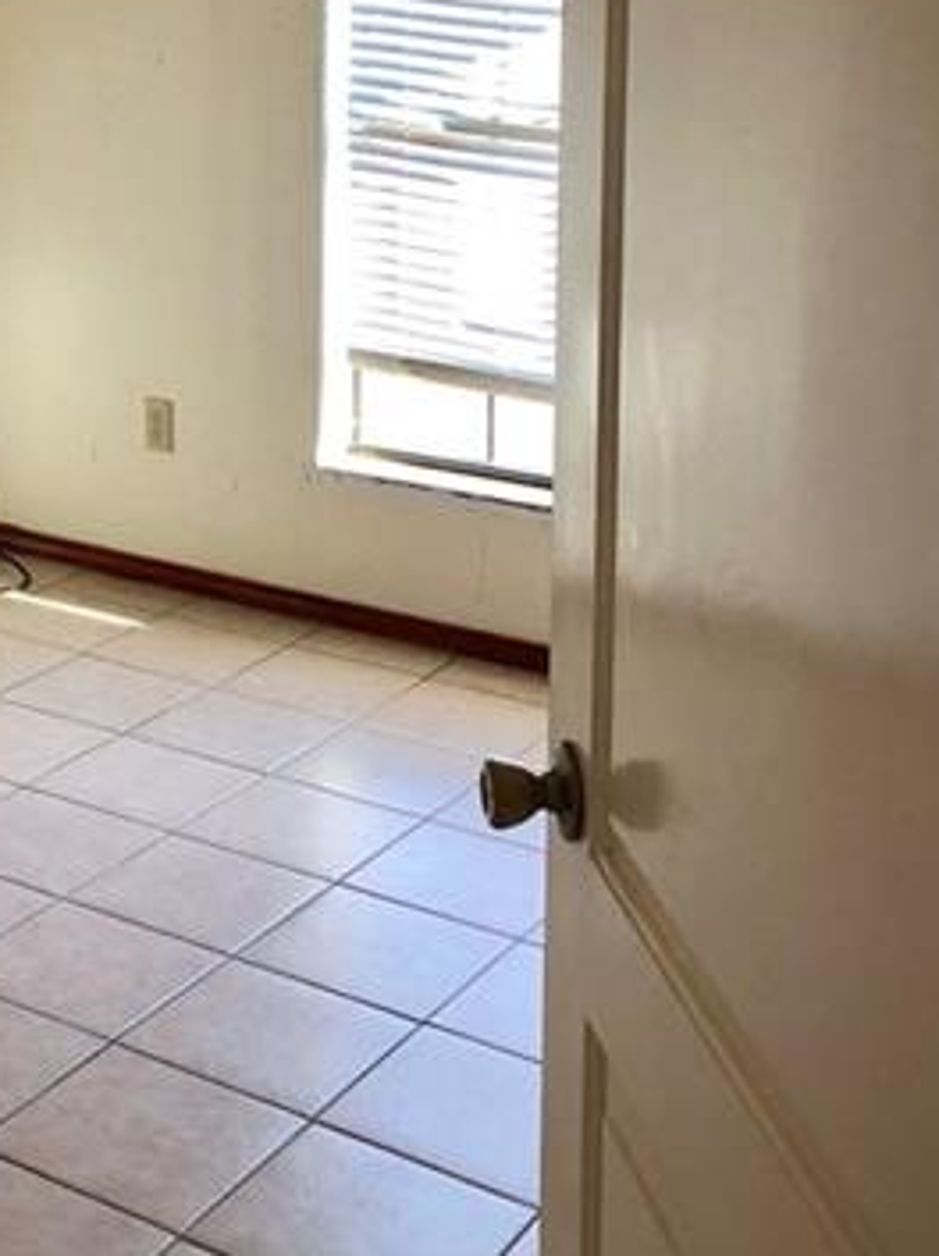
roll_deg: +0.3
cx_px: -46
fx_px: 2210
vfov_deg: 30.3
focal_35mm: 61
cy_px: 121
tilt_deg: -4.0
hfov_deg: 22.8
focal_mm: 4
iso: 20
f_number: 1.8
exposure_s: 1/30
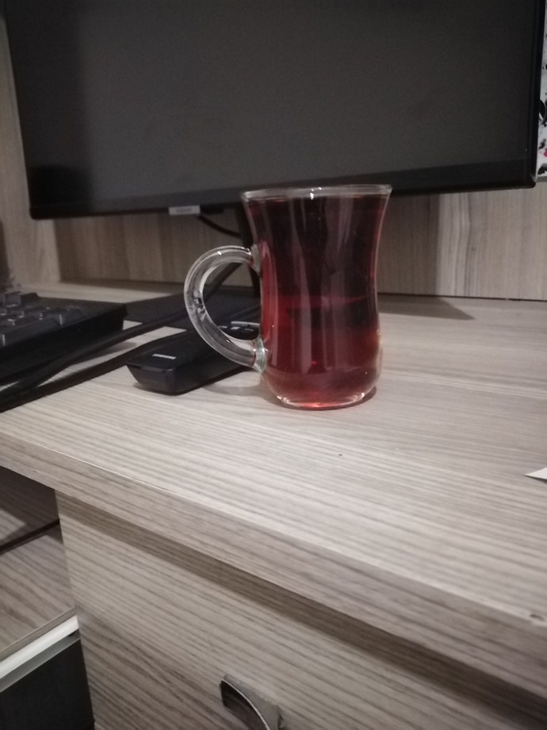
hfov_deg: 53.1
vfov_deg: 67.3
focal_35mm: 26
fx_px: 548
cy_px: 365
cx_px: 274
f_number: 1.8
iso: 1842
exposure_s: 1/15
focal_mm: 3.62
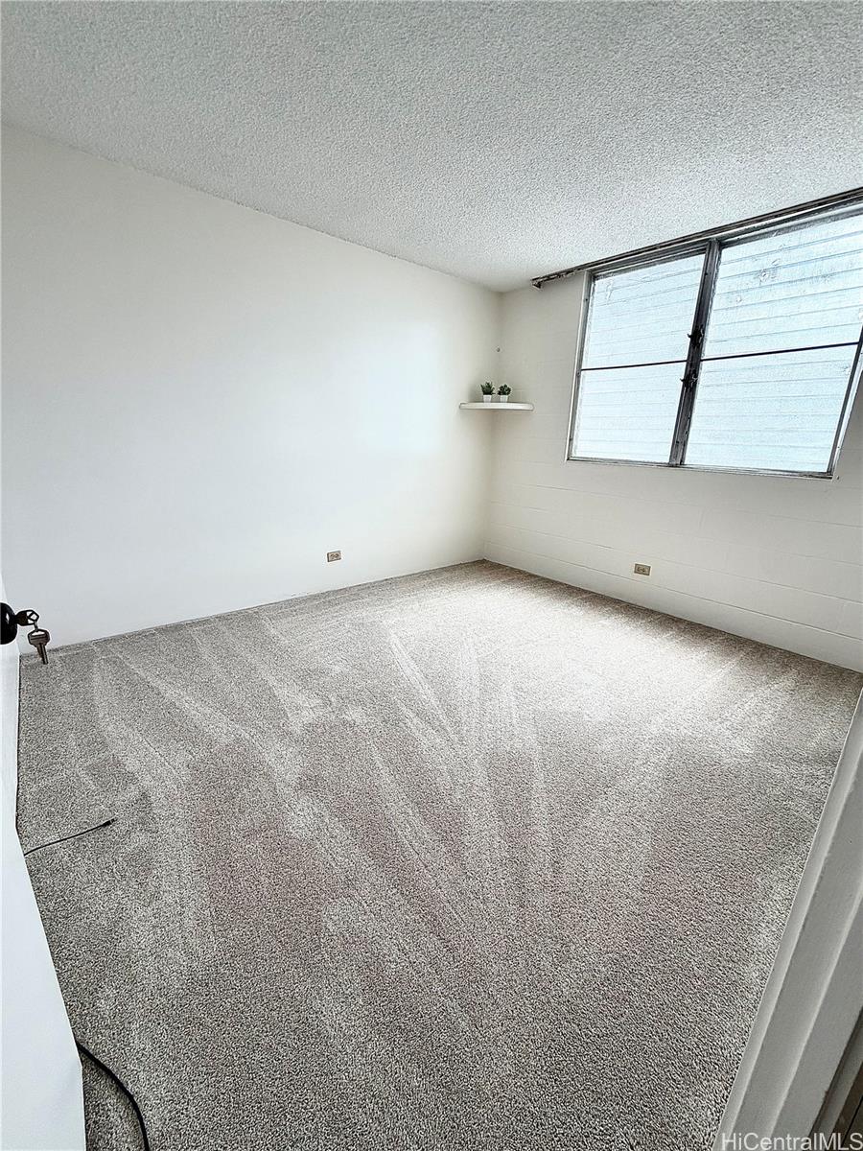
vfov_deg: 102.1
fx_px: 465
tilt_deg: -16.9
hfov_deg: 85.7
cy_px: 576
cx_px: 432
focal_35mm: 14
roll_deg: -2.3
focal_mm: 2.22
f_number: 2.2
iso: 50
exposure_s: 1/195
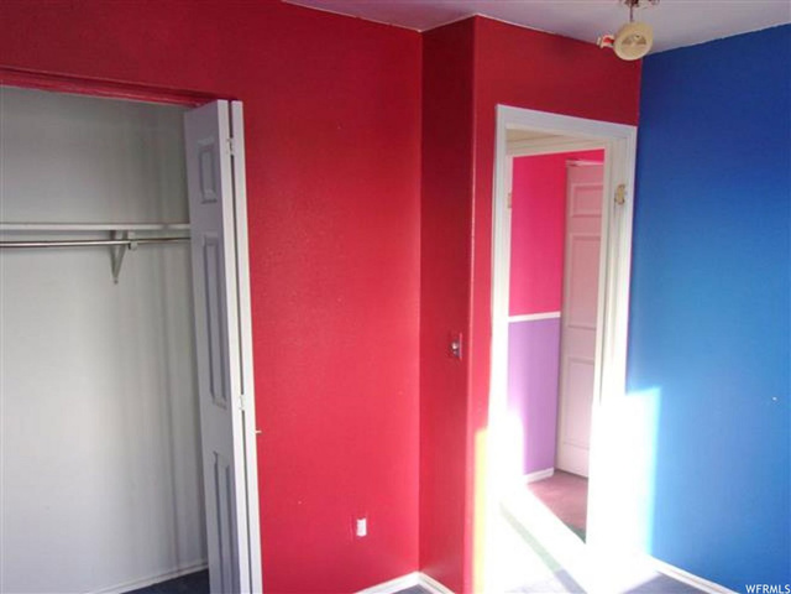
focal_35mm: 27
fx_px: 617
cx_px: 396
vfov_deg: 51.4
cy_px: 297
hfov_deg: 65.3
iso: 80
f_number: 3
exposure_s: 1/40
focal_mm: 4.9
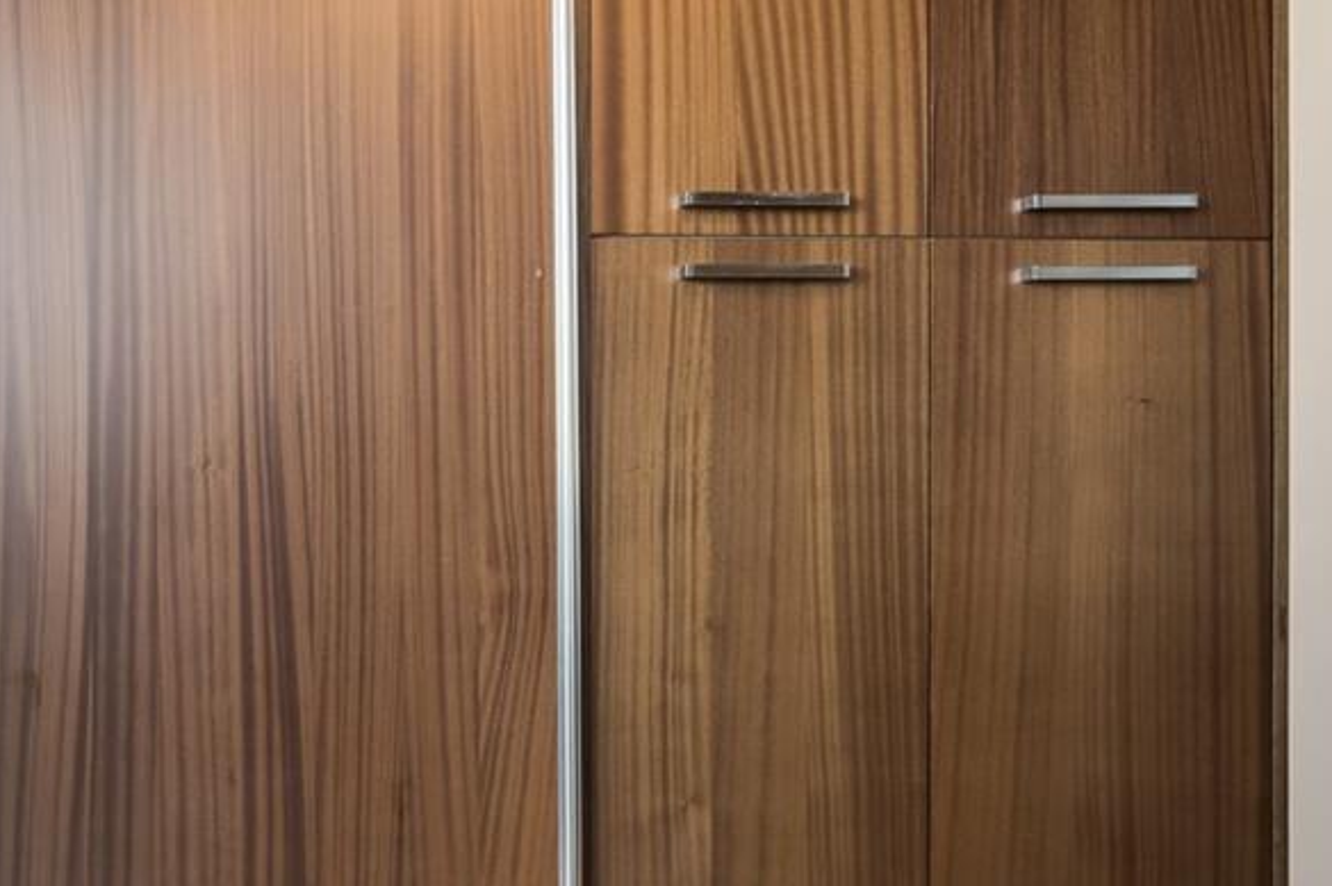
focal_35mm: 52
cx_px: 194
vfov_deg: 25.9
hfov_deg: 36.4
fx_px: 1922
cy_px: 408
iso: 100
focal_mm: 19
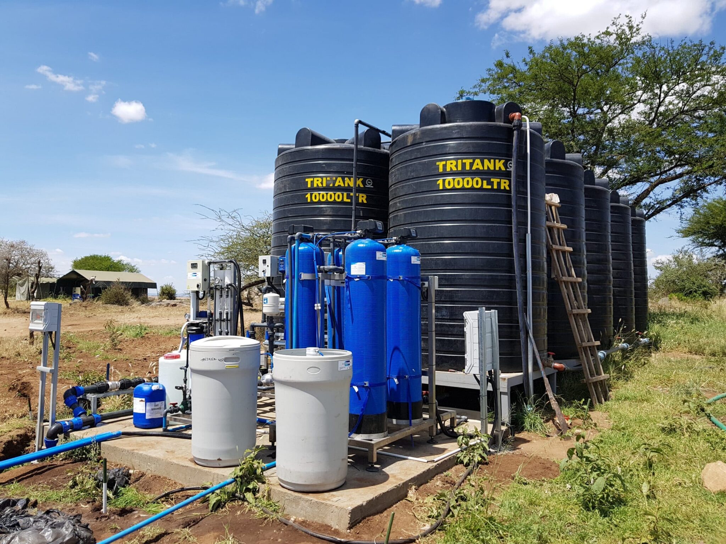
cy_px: 272
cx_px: 363
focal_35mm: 26
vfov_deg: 53.1
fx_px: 545
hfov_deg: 67.3
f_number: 1.7
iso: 40
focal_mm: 4.2
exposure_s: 1/1708
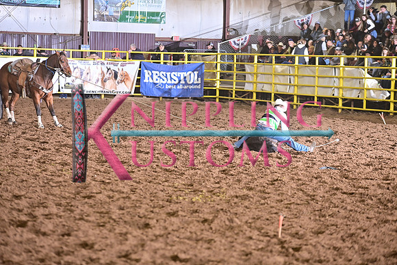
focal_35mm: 160
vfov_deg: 8.6
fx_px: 1765
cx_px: 198
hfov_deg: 12.8
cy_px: 132
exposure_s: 1/250
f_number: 3.2
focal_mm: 160
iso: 1600
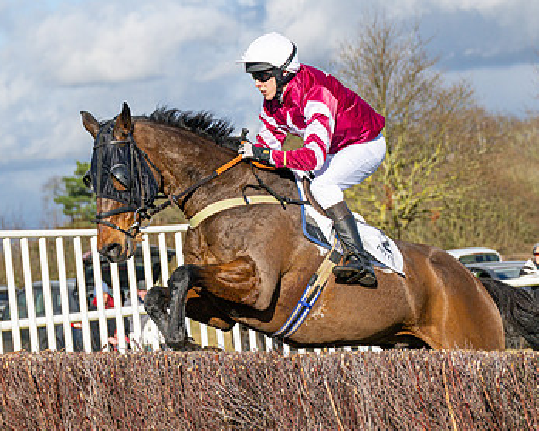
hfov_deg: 11.3
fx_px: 2711
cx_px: 350
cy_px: 333
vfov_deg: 9.1
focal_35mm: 170
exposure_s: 1/4000
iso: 200
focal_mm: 70
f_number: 4
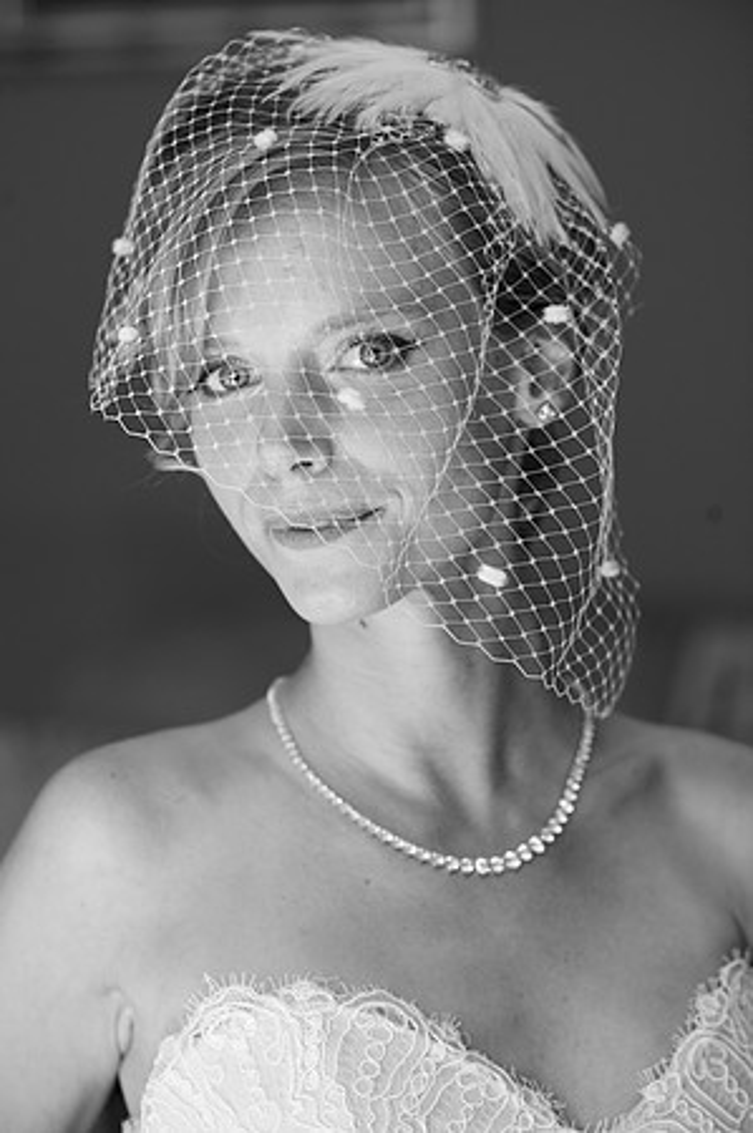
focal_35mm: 105
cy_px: 566
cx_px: 376
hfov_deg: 13.0
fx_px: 3302
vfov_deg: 19.5
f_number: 4
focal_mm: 105
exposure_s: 1/80
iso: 560
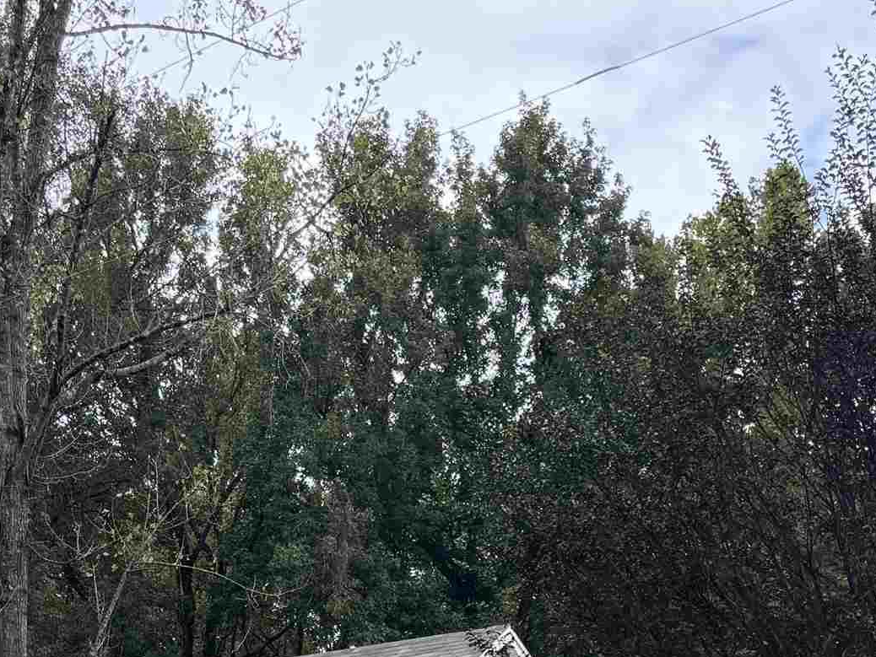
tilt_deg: +0.5
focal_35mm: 71
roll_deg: -0.2
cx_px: 219
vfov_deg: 18.7
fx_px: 1797
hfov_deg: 27.0
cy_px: 938
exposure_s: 1/739
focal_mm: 6.76
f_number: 1.78
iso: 80
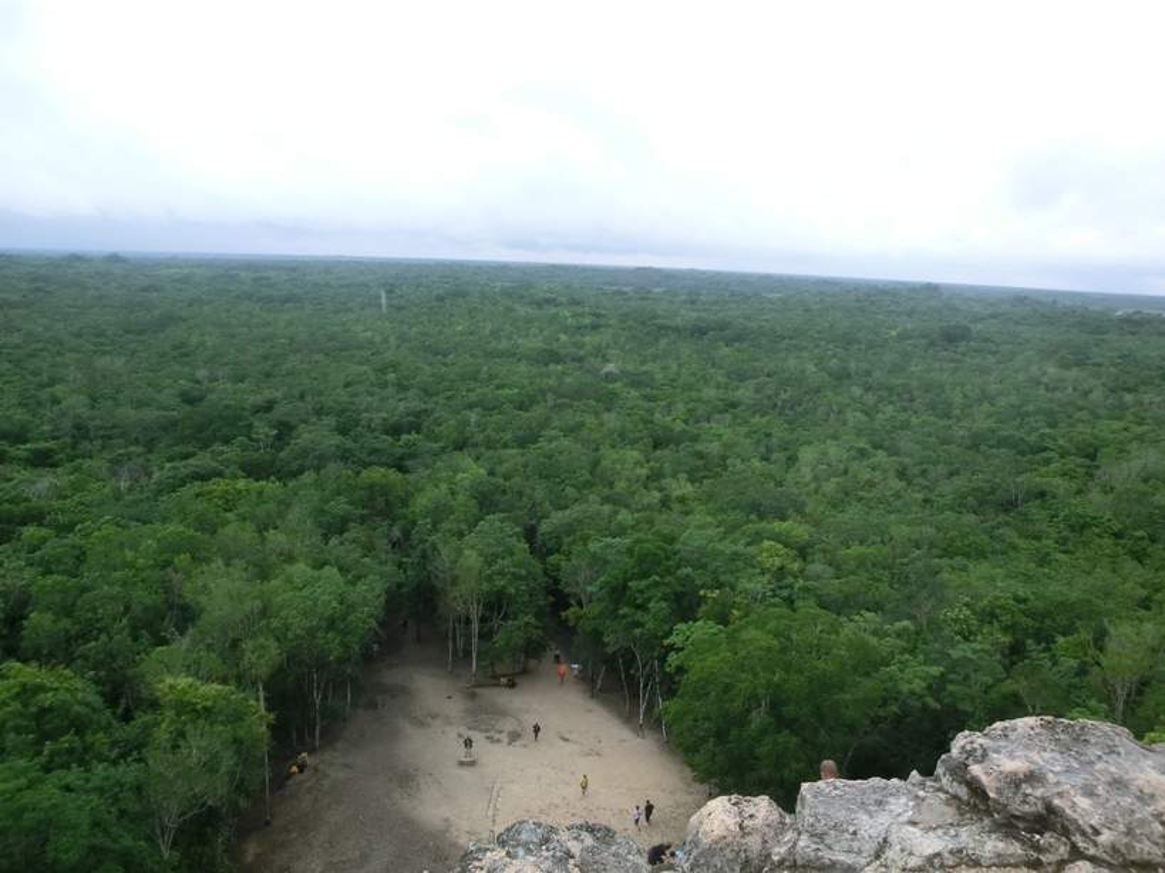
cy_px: 436
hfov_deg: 71.6
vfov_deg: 56.8
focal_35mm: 24
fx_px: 808
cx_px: 582
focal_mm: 4.24
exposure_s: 1/640
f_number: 3
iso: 80
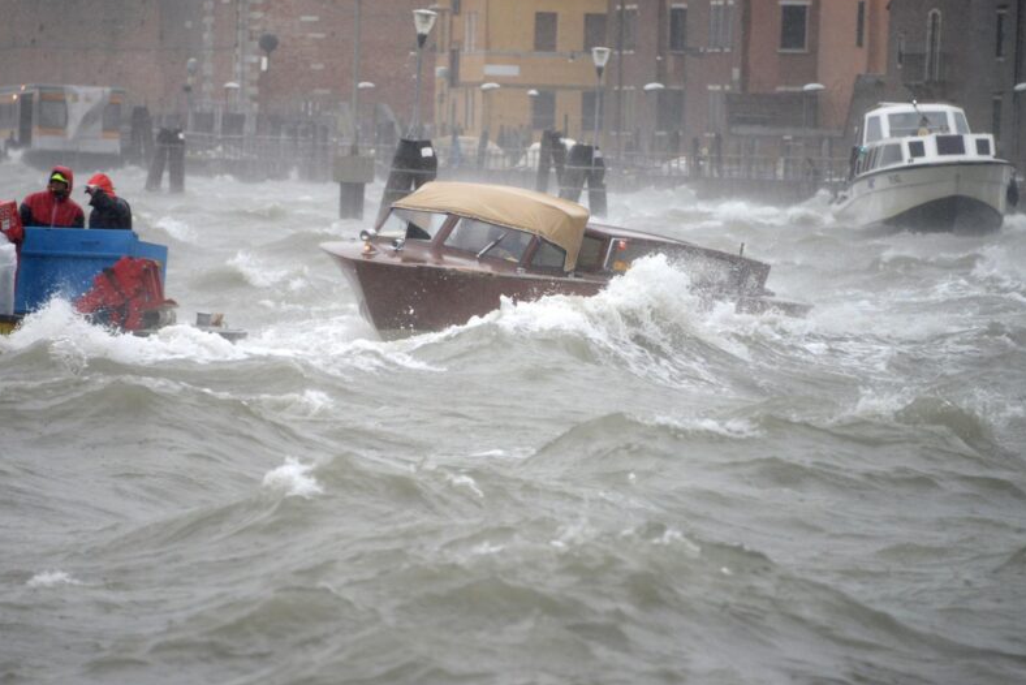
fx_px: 11118
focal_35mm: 390
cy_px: 258
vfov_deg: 3.5
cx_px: 479
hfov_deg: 5.3
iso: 1400
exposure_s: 1/800
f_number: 5.6
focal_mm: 300
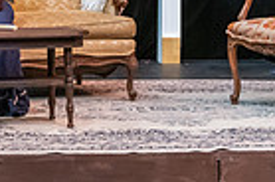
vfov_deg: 8.4
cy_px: -108
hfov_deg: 12.8
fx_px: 1212
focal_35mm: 159
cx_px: 26
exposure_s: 1/200
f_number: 3.2
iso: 3200
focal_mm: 38
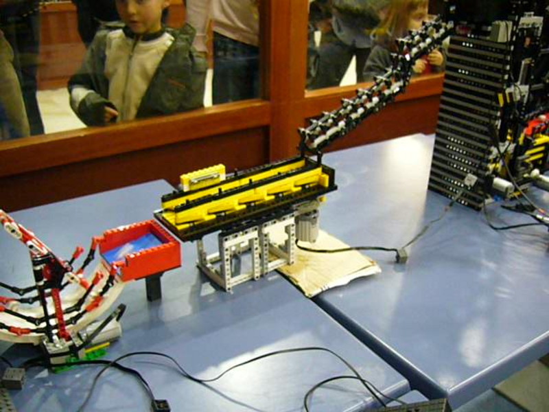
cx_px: 274
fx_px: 555
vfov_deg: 40.7
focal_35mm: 35
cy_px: 206
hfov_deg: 52.6
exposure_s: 1/30
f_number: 2.8
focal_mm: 5.8
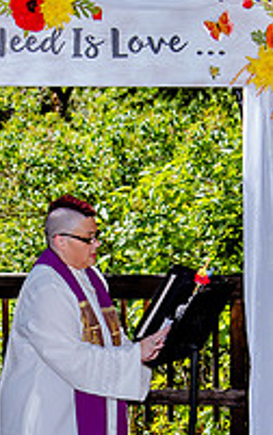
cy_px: 364
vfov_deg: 11.7
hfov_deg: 7.4
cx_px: 82
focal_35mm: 178
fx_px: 2114
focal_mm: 40
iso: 125
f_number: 5
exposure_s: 1/200
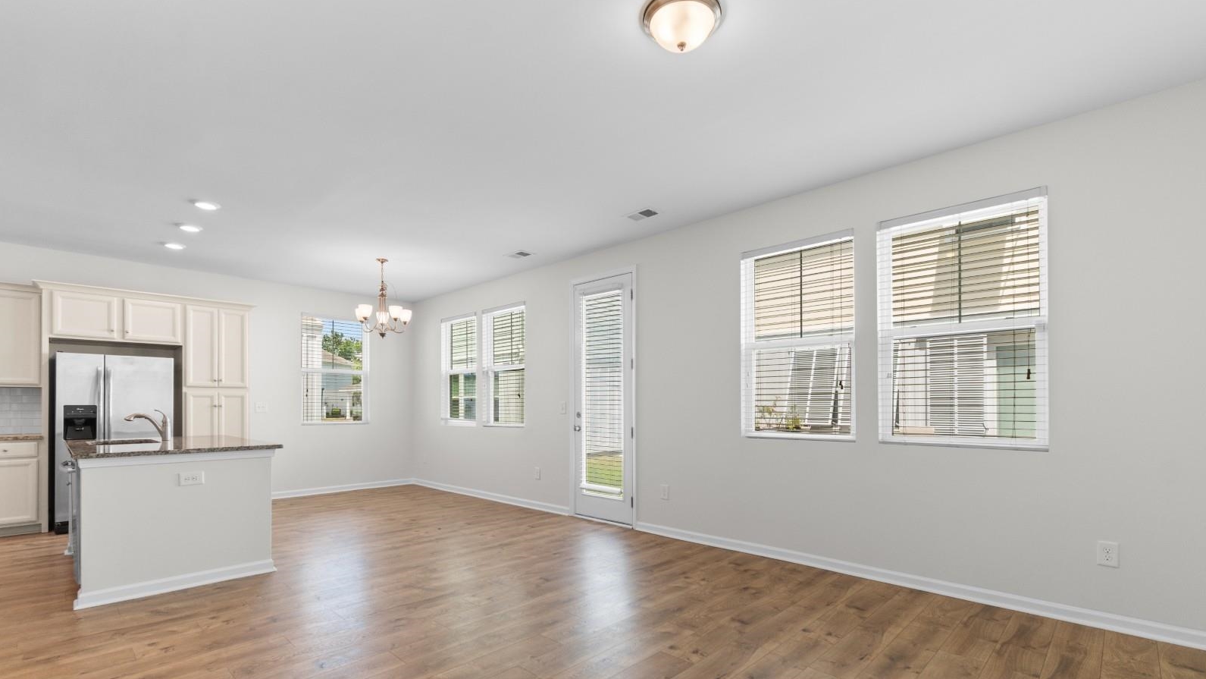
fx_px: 512
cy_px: 398
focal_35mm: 16
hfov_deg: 99.4
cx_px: 601
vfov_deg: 66.6
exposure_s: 1/25
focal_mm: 10
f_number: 4.5
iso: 100
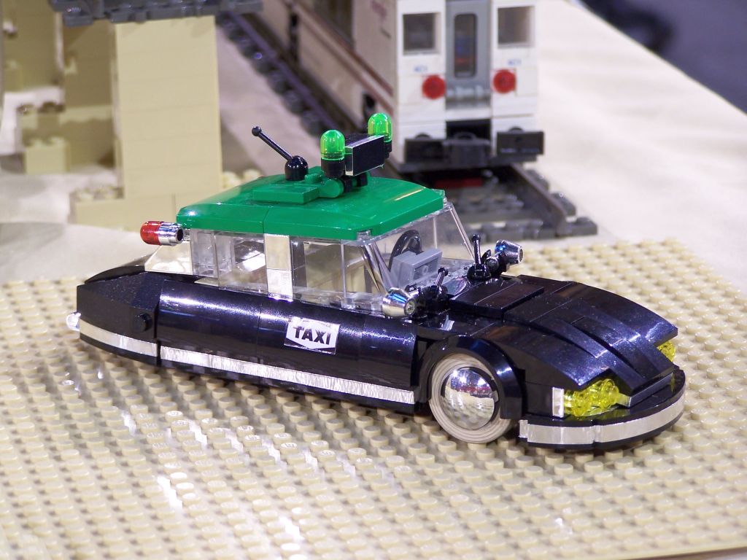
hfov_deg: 14.2
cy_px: 280
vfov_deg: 10.7
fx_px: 3000
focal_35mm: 139
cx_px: 374
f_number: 3.2
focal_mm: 23.1
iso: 80
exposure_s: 1/4
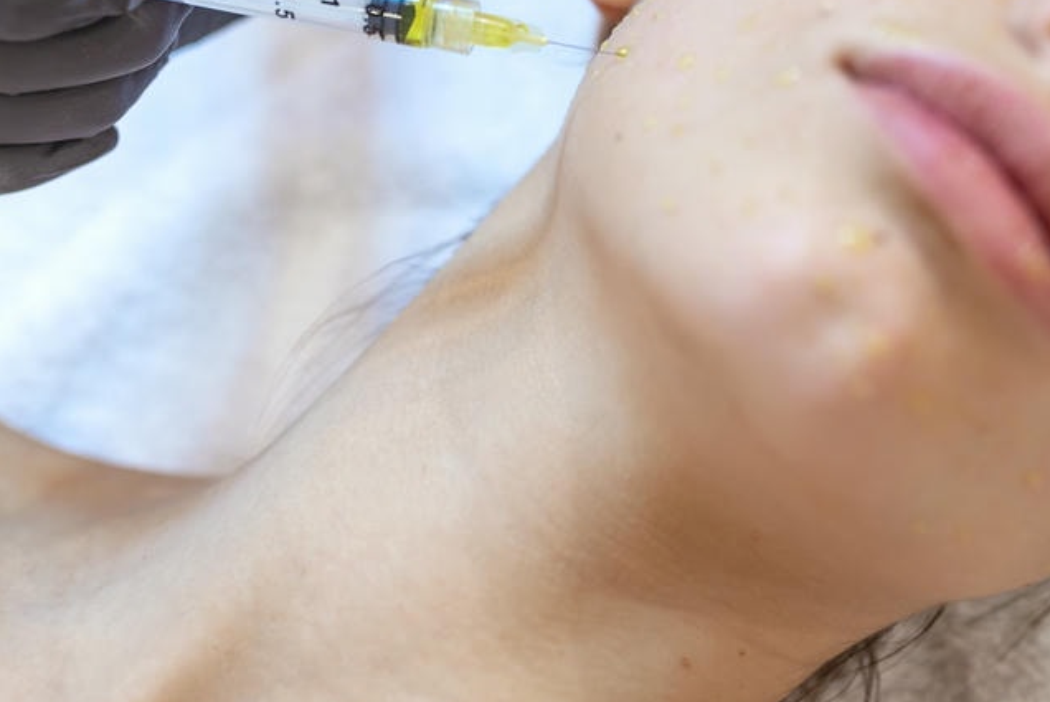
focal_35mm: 55
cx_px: 558
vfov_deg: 24.4
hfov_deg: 36.2
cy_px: 187
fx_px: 1605
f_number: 3.2
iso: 400
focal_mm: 35
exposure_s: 1/125
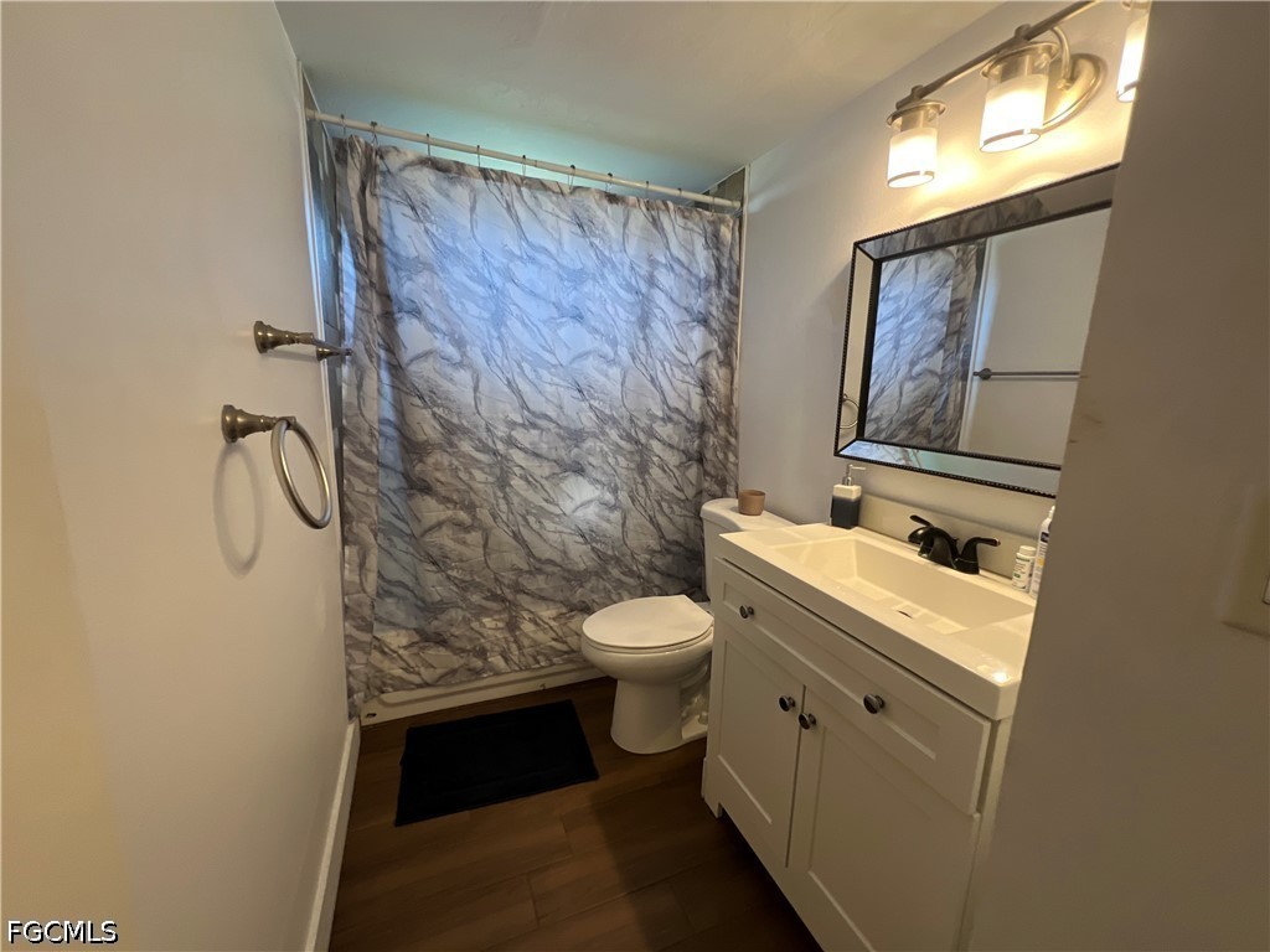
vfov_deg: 89.9
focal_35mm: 13
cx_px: 635
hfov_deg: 106.2
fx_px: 477
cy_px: 476
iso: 160
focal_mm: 1.57
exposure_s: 1/60
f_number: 1.8
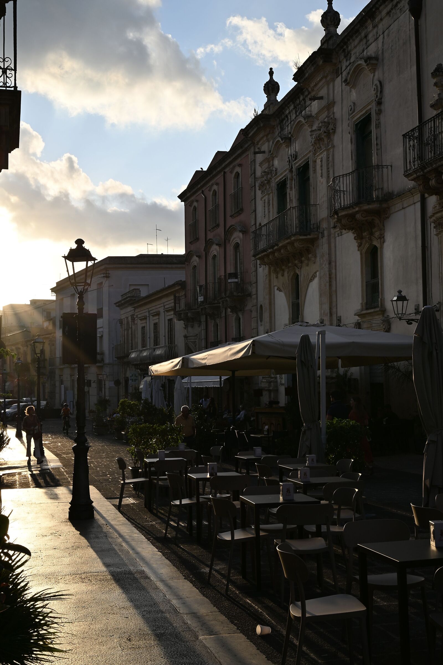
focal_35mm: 43
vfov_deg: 45.4
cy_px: 332
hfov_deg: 31.2
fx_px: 794
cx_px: 222
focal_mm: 43
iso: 100
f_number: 16
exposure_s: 1/80
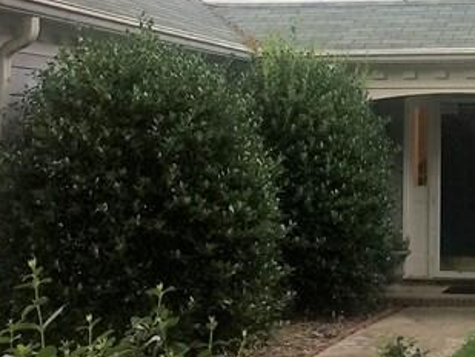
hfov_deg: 19.9
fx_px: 1318
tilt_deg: +3.3
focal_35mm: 96
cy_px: 15
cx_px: 452
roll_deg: -1.1
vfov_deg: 15.2
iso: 40
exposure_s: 1/40
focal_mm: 4.15
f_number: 2.2
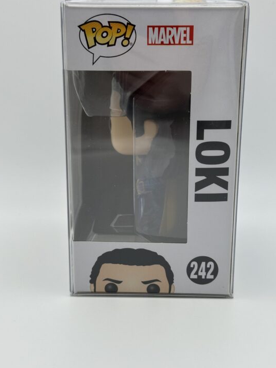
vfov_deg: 35.5
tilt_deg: -17.8
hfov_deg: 27.0
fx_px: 574
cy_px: 174
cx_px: 142
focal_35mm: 54
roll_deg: -0.9
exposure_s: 1/651
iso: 64
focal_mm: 6.86
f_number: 1.78
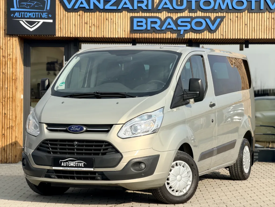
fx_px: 794
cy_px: 104
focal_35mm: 100
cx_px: 138
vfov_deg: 14.8
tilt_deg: -0.1
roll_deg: +0.3
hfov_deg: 19.6
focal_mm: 16.89
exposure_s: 1/638
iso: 32
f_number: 2.8
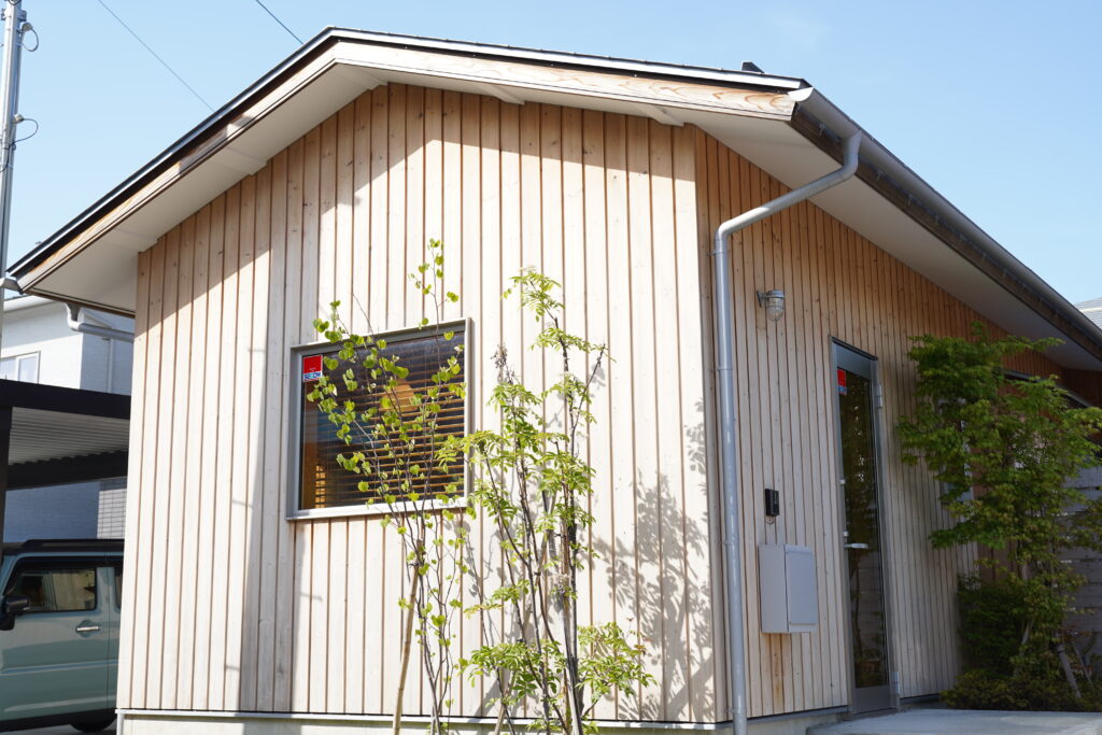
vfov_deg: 29.9
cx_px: 551
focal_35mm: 45
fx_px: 1378
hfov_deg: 43.6
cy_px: 368
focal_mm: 45
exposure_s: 1/250
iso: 100
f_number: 5.6
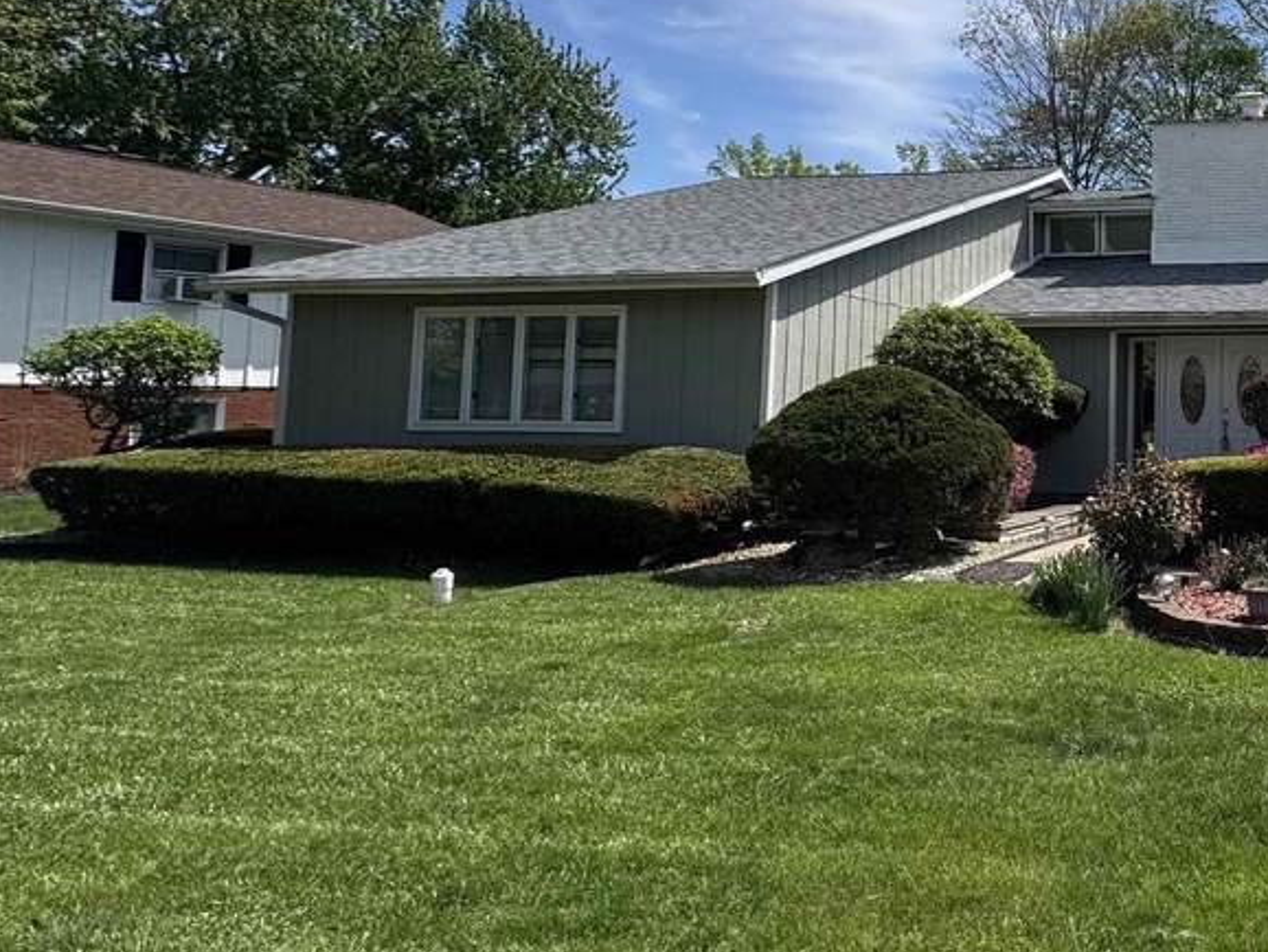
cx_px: 1244
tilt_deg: +5.1
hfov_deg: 48.8
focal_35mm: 31
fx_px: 1136
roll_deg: -0.3
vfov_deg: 44.8
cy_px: 320
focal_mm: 2.22
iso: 50
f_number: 2.2
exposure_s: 1/1880
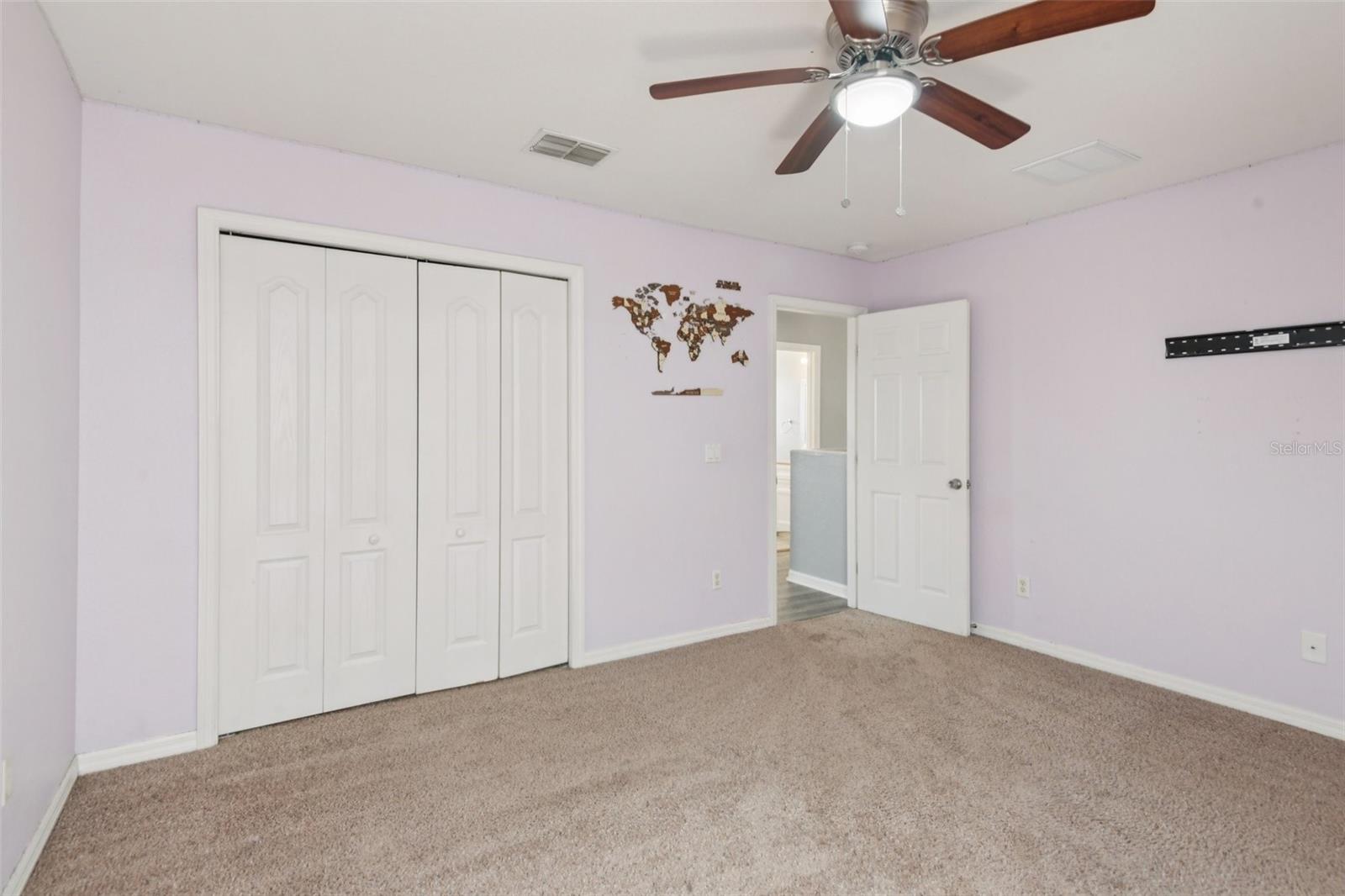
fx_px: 635
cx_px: 672
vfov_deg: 70.4
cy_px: 448
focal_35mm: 17
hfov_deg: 93.3
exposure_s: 1/20
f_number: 8
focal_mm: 17
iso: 400
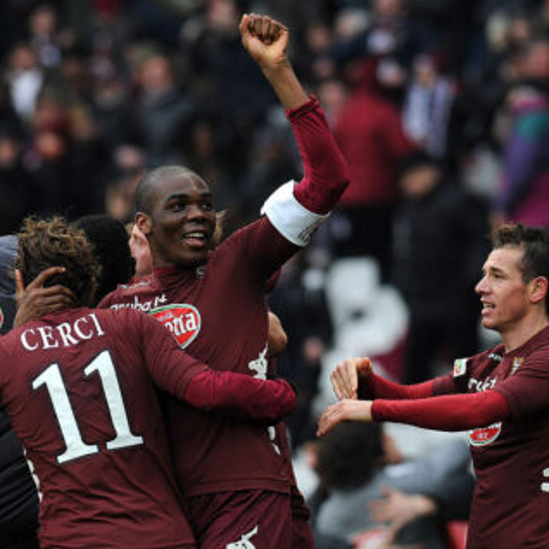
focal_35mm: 385
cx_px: 231
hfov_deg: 4.6
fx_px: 6908
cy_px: 274
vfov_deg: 4.6
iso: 800
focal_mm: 300
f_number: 4
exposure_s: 1/800
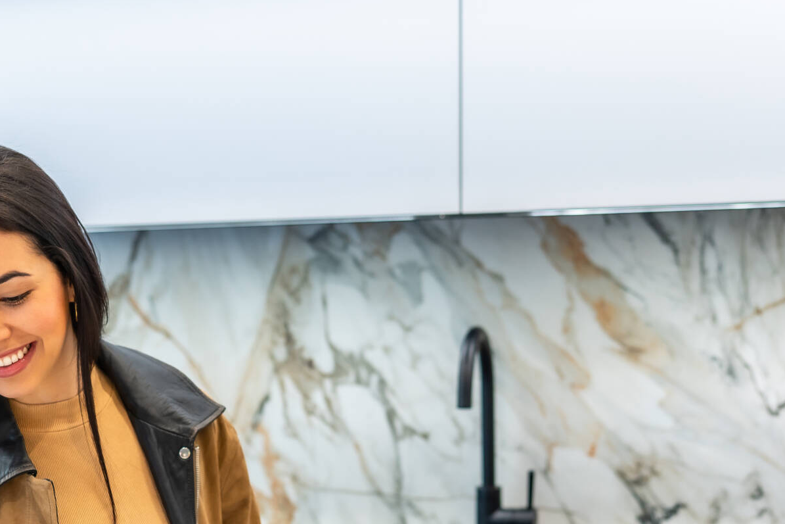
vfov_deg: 17.7
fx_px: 1635
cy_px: 533
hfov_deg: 26.7
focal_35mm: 75
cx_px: 214
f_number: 2
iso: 400
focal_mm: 35
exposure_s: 1/200
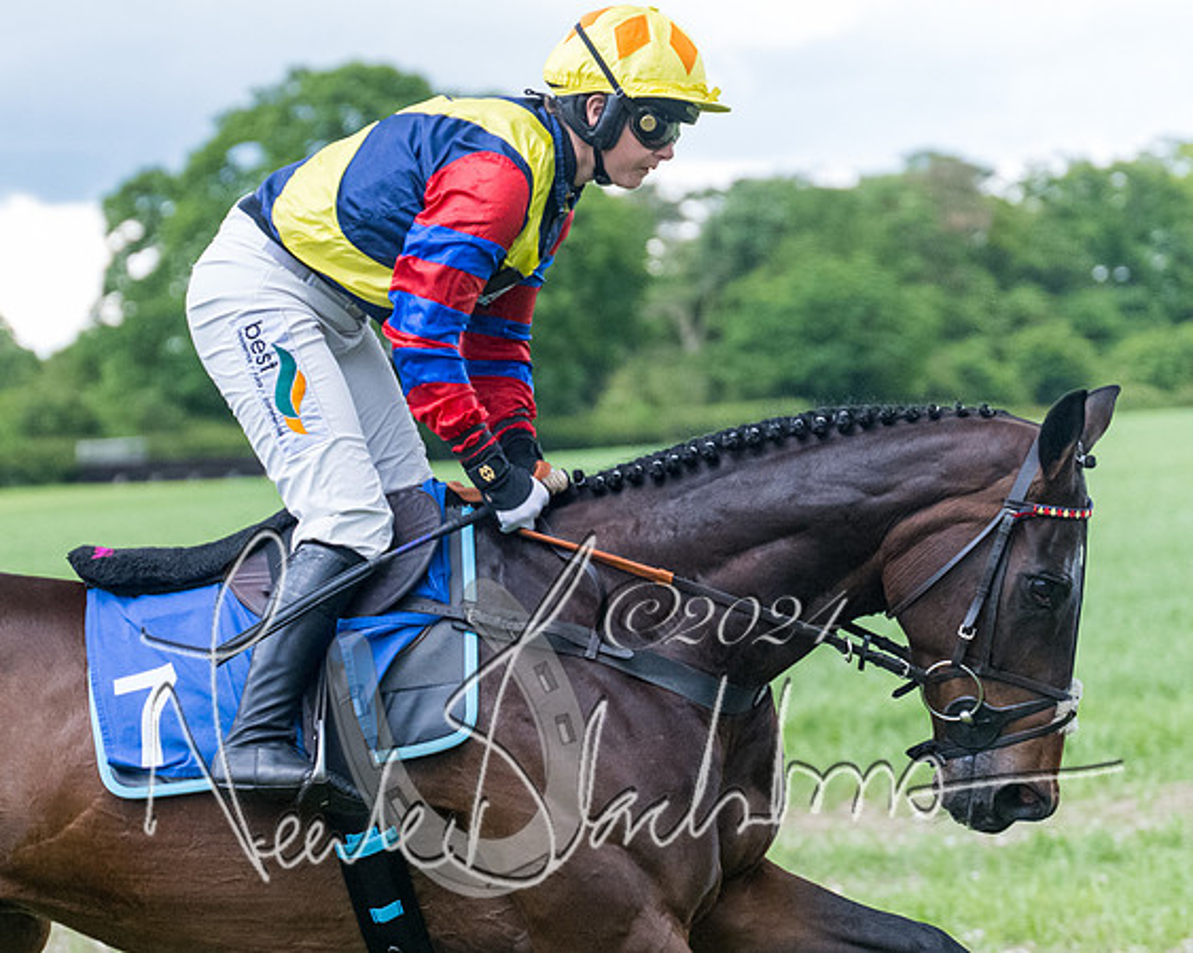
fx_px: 7414
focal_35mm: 210
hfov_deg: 9.2
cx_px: 320
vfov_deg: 7.4
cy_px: 581
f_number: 4
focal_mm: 102
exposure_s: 1/1600
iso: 2000
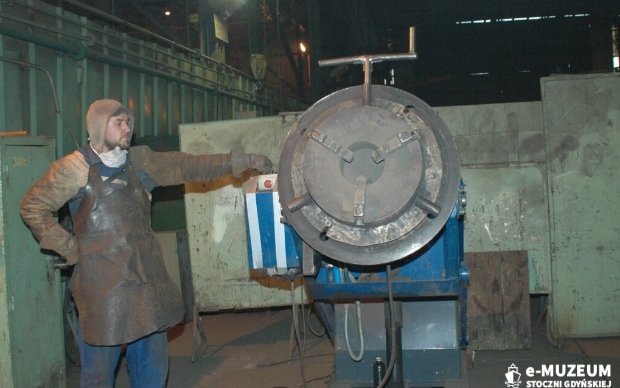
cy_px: 182
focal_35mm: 43
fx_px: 727
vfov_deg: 29.9
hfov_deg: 46.2
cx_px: 309
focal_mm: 28
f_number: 5.6
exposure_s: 1/60
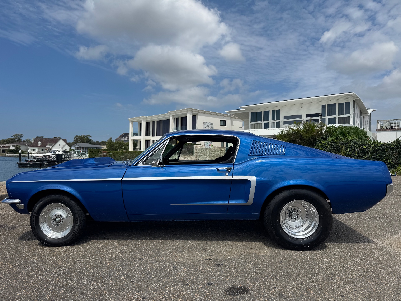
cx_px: 200
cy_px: 150
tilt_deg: +1.0
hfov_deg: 71.6
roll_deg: -0.5
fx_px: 278
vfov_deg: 56.8
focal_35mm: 24
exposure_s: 1/7092
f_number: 1.78
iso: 80
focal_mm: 6.76
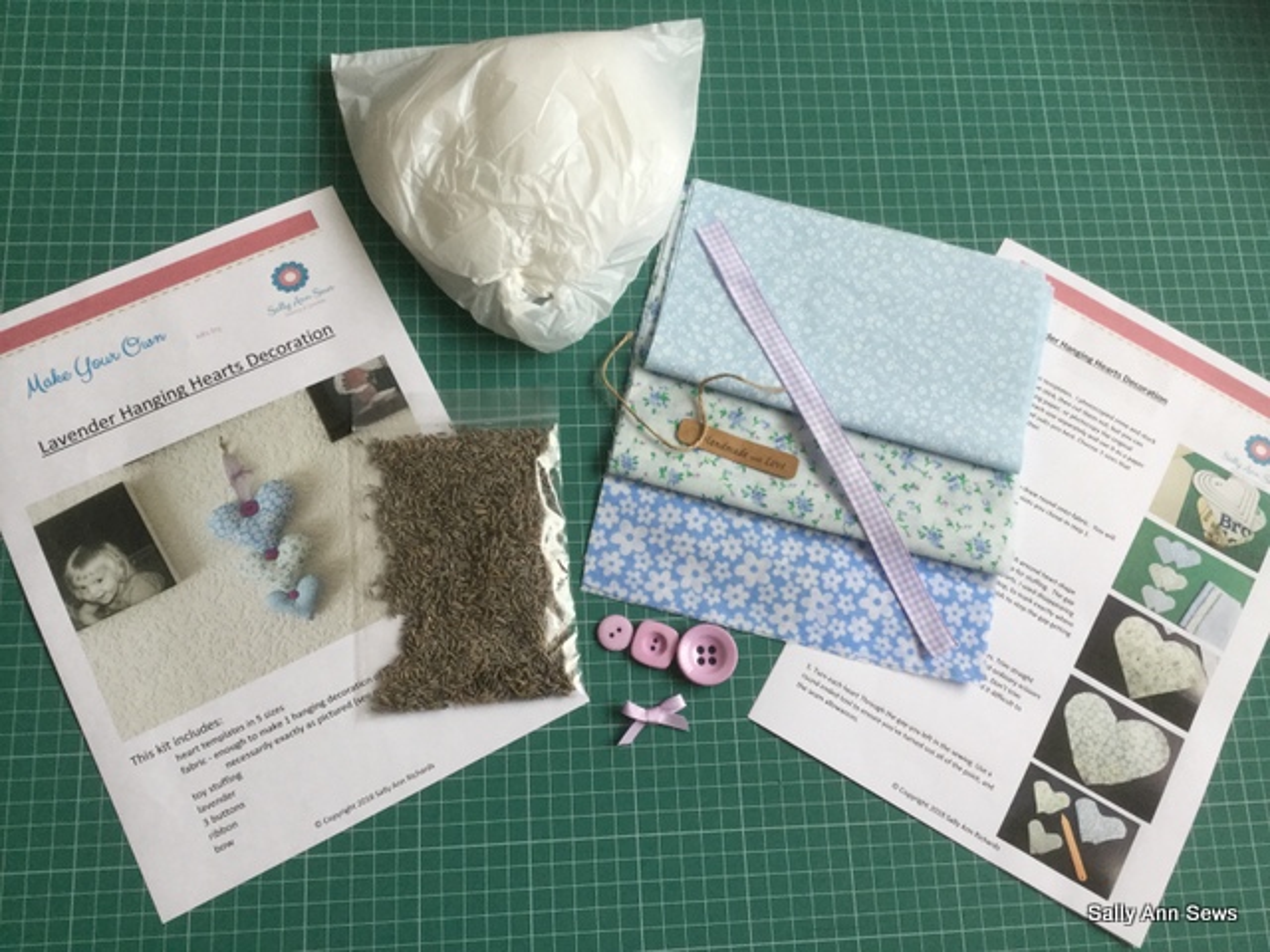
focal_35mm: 31
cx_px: 635
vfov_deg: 45.4
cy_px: 476
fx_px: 1137
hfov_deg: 58.4
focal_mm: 3.3
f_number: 2.4
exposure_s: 1/33
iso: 80
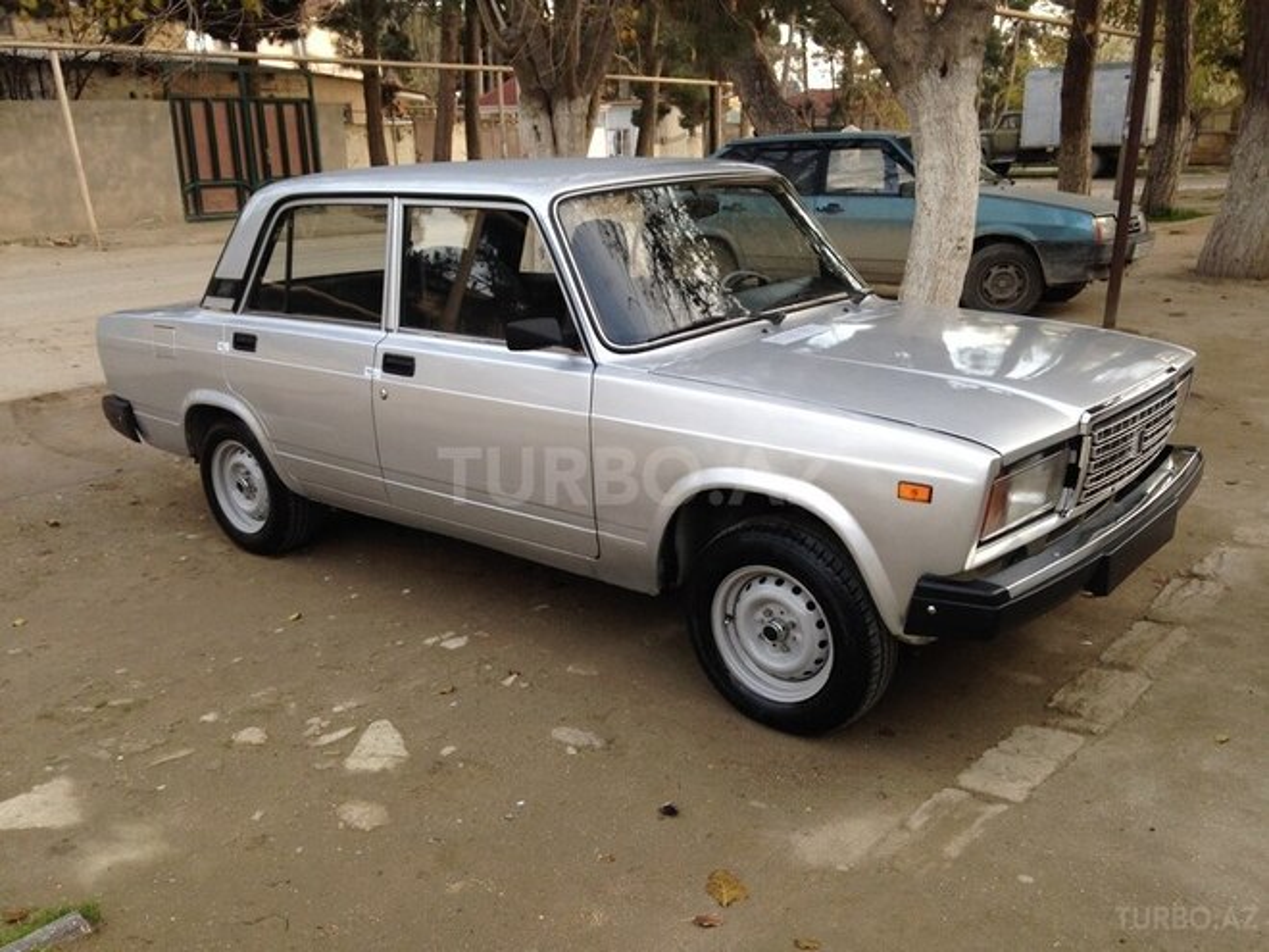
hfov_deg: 55.4
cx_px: 634
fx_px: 1210
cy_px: 476
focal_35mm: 33
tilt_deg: -18.3
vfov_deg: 42.9
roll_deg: +1.2
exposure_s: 1/120
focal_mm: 4.12
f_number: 2.4
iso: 64
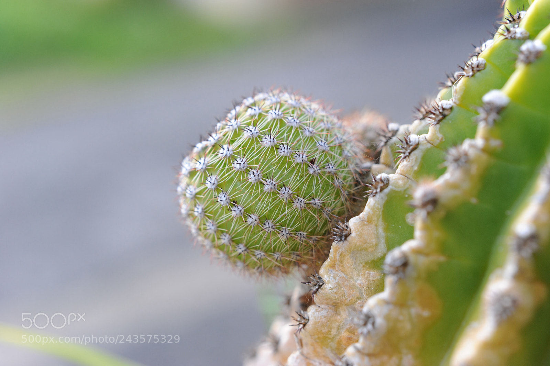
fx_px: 763
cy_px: 183
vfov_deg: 27.0
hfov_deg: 39.6
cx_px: 275
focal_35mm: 50
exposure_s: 1/160
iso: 640
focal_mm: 50
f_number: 5.6
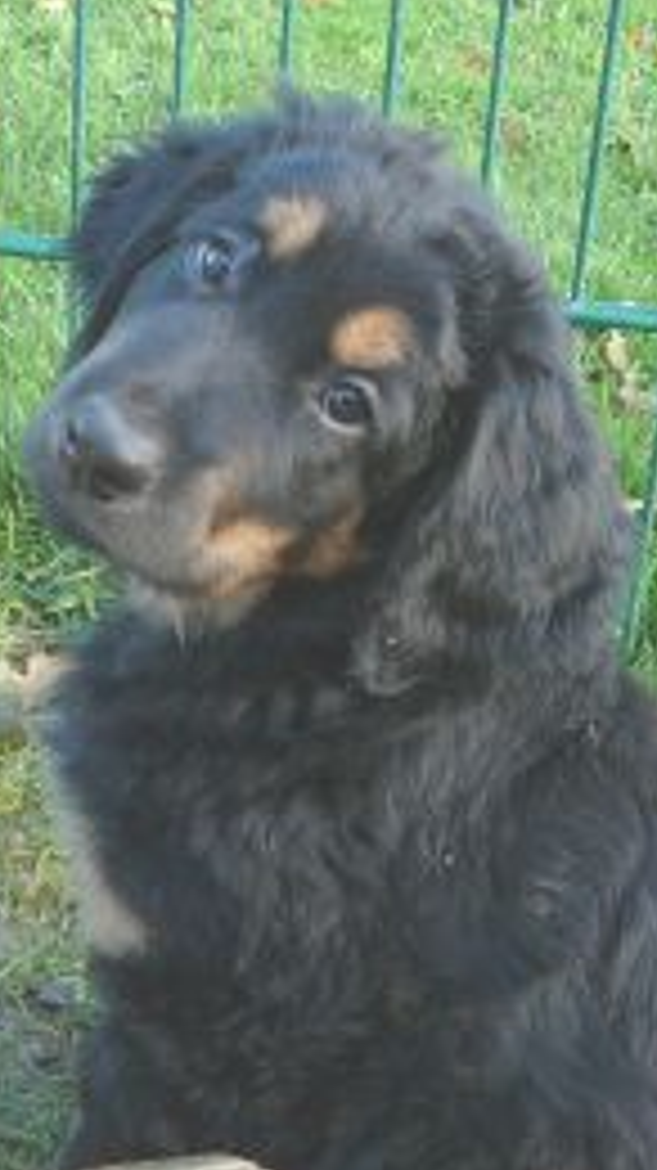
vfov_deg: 28.1
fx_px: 2326
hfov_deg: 16.0
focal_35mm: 75
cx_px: 166
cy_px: 742
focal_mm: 5.2
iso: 100
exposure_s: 1/60
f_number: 2.8
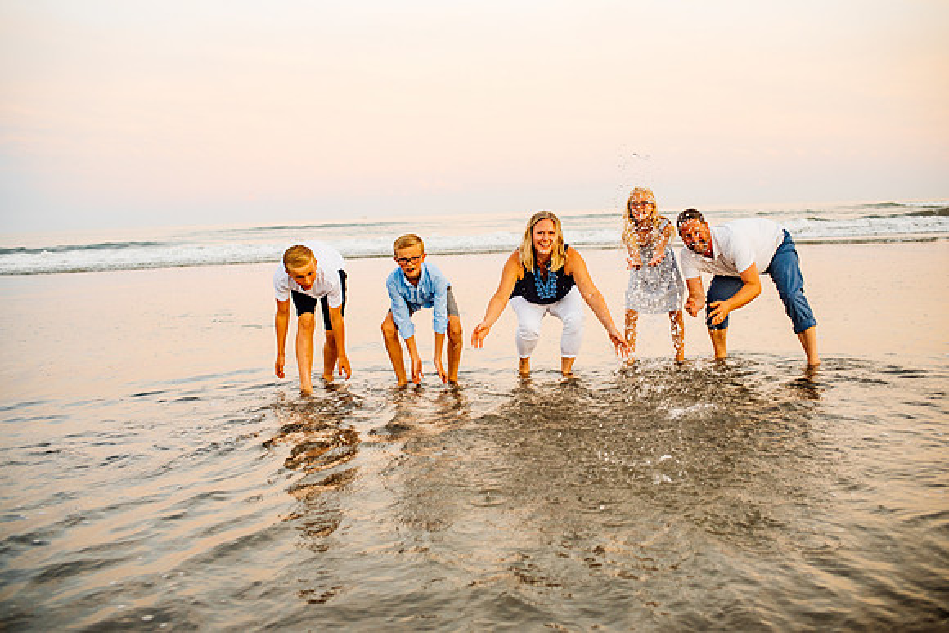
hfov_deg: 54.4
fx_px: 923
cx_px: 474
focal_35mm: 35
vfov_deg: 37.9
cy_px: 316
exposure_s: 1/320
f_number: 2.8
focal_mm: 35
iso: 320
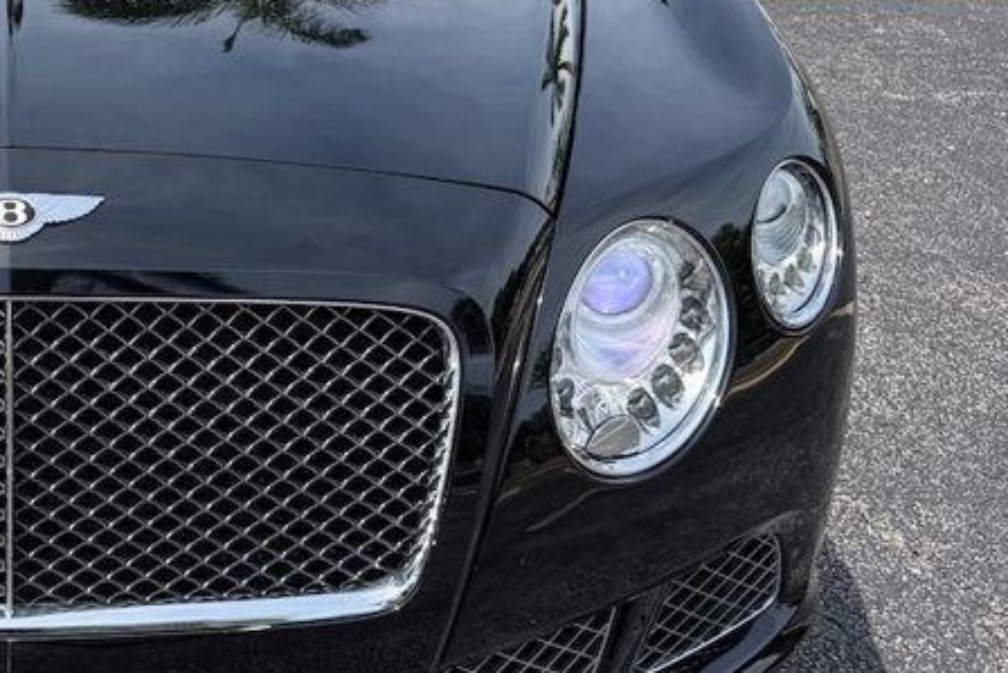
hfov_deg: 32.4
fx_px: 1596
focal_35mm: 57
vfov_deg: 23.7
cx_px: 11
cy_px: 243
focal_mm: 6.76
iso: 80
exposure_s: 1/2110
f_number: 1.78
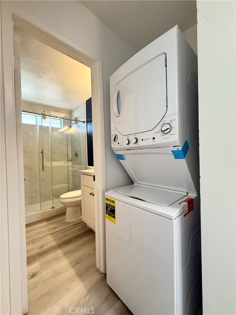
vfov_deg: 102.1
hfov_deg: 85.7
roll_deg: +0.8
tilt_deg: +0.1
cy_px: 158
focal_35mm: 14
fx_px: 127
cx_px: 118
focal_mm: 2.22
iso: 200
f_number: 2.2
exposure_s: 1/60
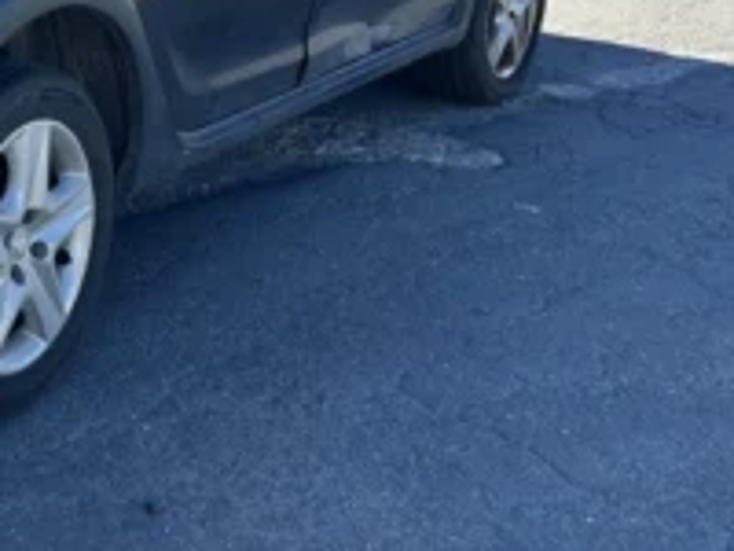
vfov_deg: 18.2
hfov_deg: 22.6
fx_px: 1654
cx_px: -191
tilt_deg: -12.2
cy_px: -48
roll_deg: -0.8
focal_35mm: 78
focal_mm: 5.7
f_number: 1.5
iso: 50
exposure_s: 1/1280
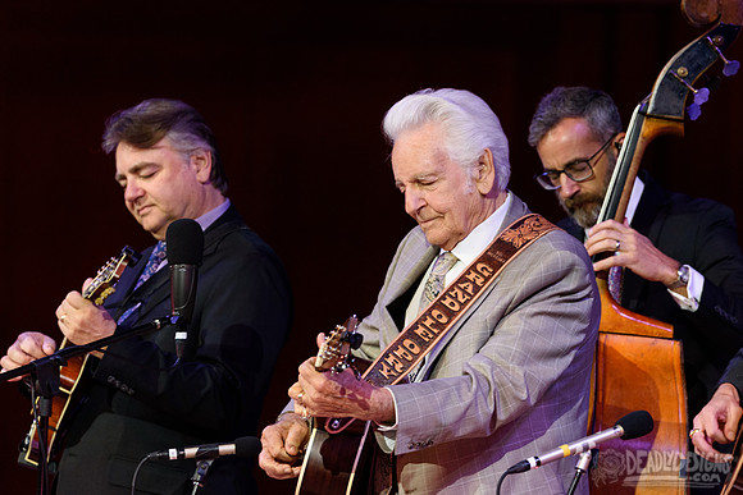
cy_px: 253
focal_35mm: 373
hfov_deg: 5.5
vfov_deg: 3.7
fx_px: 7694
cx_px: 396
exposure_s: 1/320
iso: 2500
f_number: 5.6
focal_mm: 350
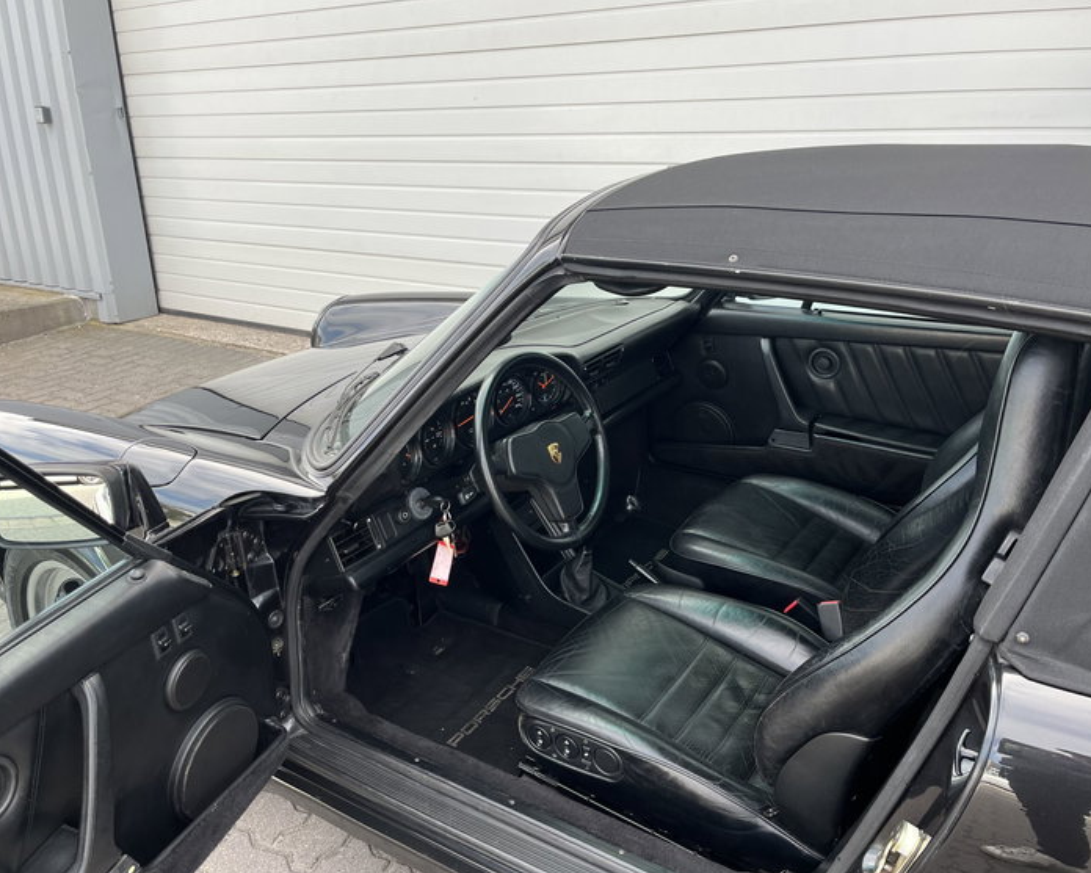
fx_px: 904
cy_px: 437
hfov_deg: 62.2
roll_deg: +1.7
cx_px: 536
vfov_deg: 51.5
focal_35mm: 28
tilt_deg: -19.4
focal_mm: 5.1
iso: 50
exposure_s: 1/467
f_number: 1.6
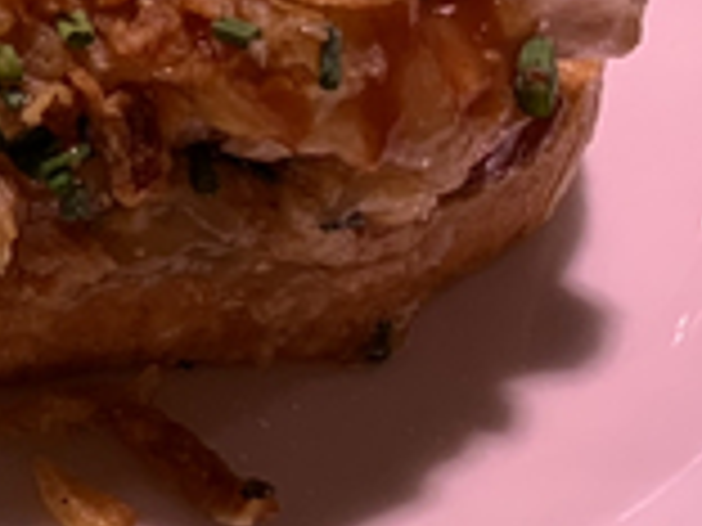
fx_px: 3468
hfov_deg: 10.4
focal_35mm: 171
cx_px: -792
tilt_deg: -39.1
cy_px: -333
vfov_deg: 8.4
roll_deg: +0.2
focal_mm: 4.25
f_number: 1.8
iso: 40
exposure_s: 1/100
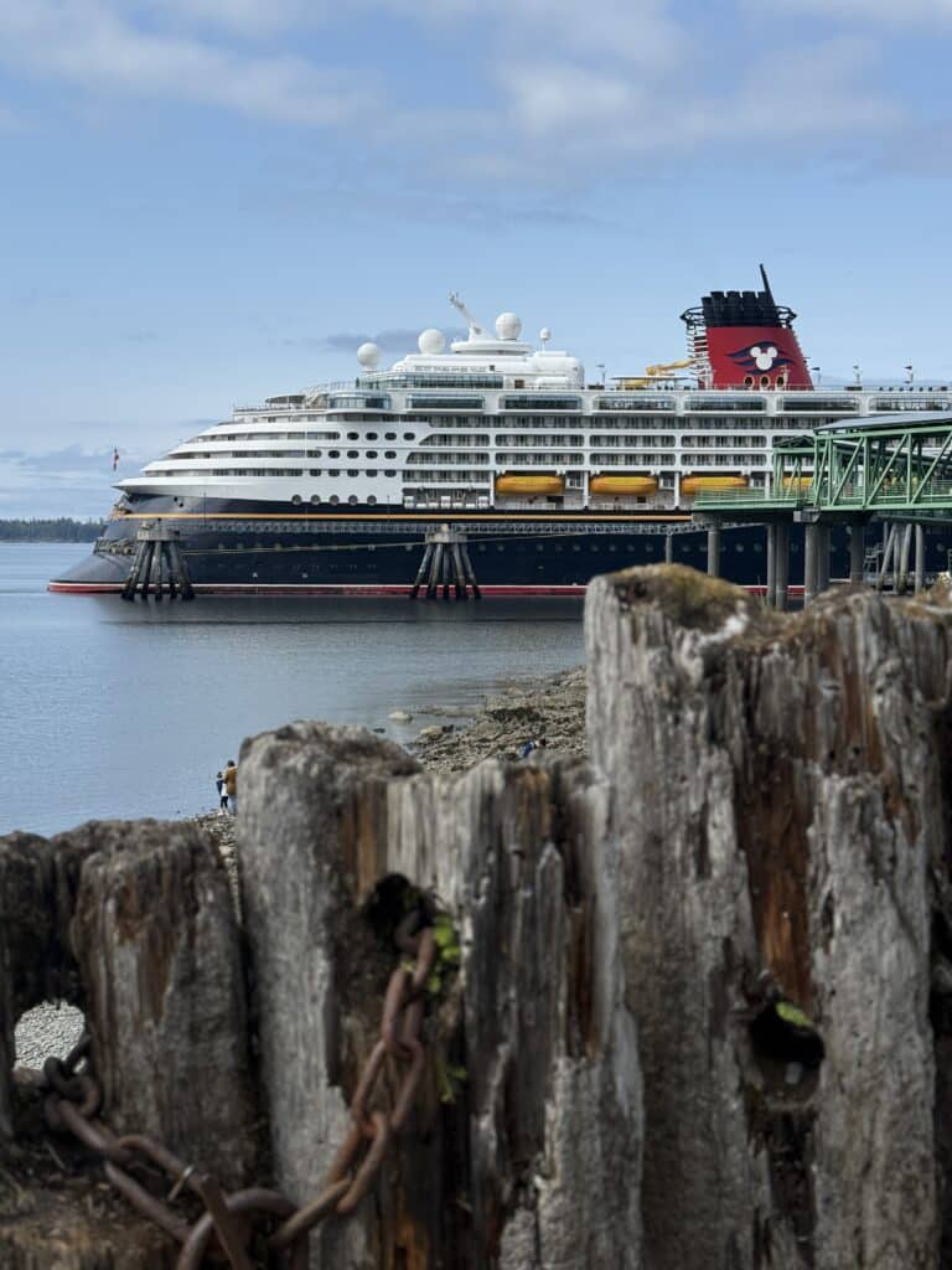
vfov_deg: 39.7
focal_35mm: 48
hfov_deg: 30.3
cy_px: 635
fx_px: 1760
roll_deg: +0.4
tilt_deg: -1.5
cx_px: 476
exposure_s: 1/8772
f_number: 1.78
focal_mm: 6.76
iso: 64
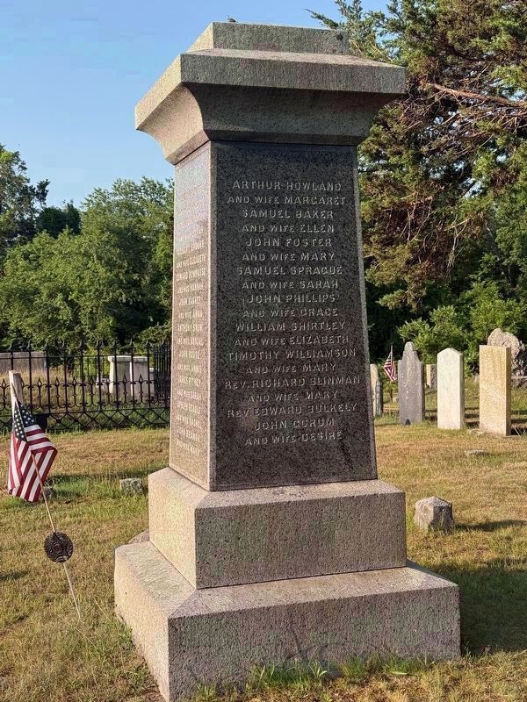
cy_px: 351
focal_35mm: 48
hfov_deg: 30.3
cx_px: 264
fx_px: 974
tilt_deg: -2.1
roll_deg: +0.6
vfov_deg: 39.7
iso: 64
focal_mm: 6.76
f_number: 1.78
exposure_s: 1/1754
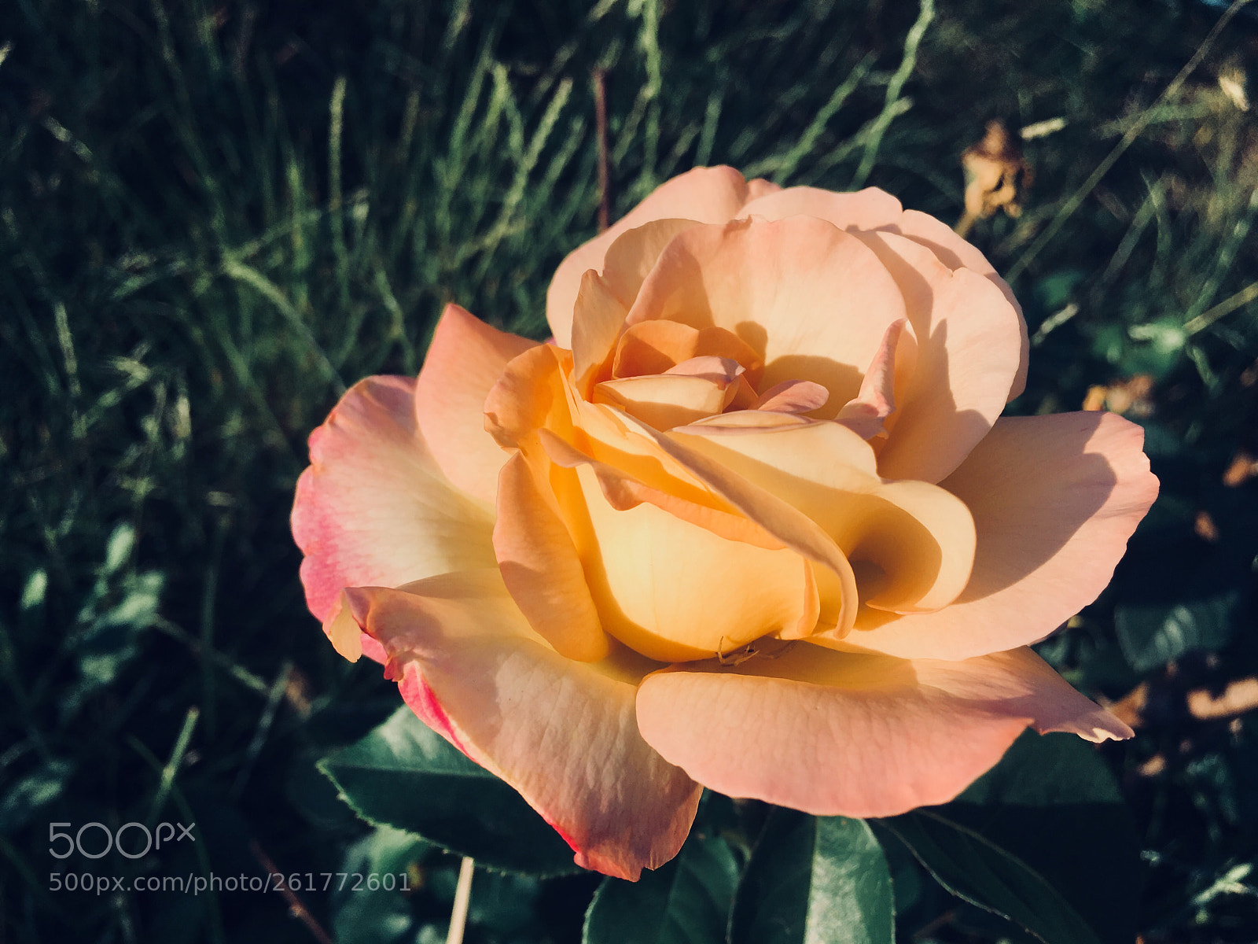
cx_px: 629
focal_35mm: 29
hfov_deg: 61.7
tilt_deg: -55.6
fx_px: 1054
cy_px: 472
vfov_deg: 48.2
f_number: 2.2
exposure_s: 1/1304
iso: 25
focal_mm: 4.15
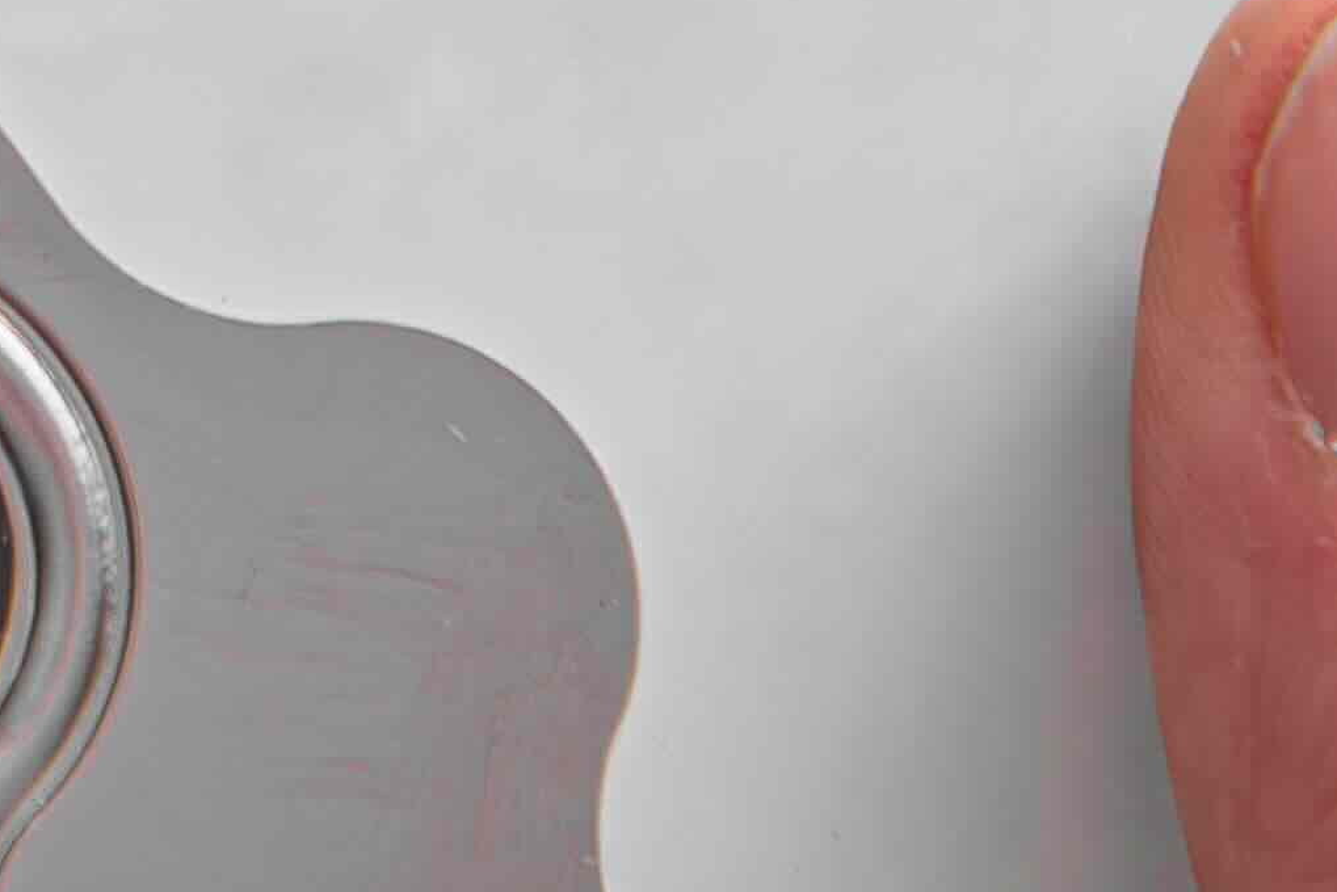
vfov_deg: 3.1
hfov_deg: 4.6
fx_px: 16456
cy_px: -1310
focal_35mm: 443
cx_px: -1122
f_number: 8
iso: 100
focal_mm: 75
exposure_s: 1/160
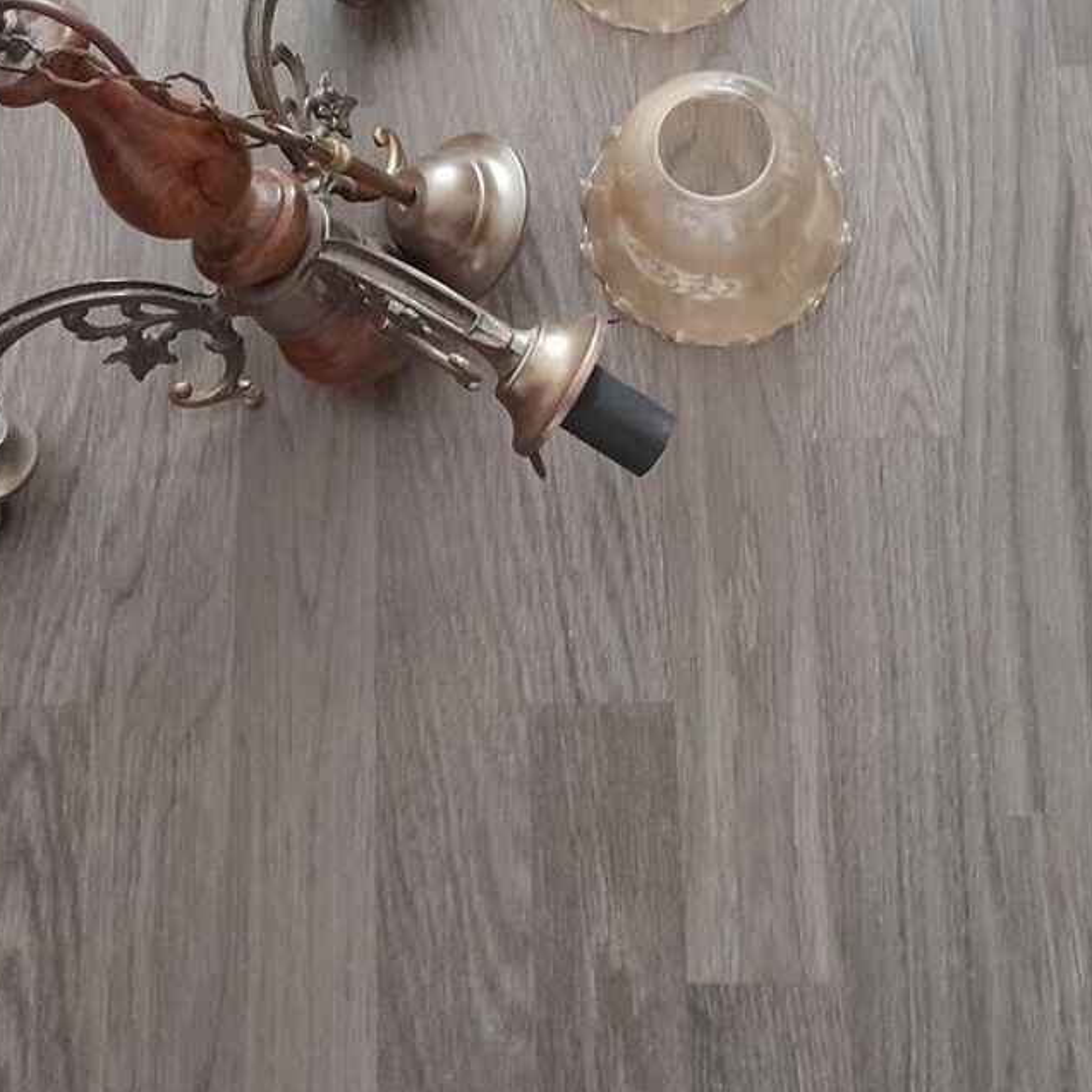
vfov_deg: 32.3
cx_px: 477
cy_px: 99
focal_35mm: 50
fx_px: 1785
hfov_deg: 34.0
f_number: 1.8
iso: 800
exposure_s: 1/10
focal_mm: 4
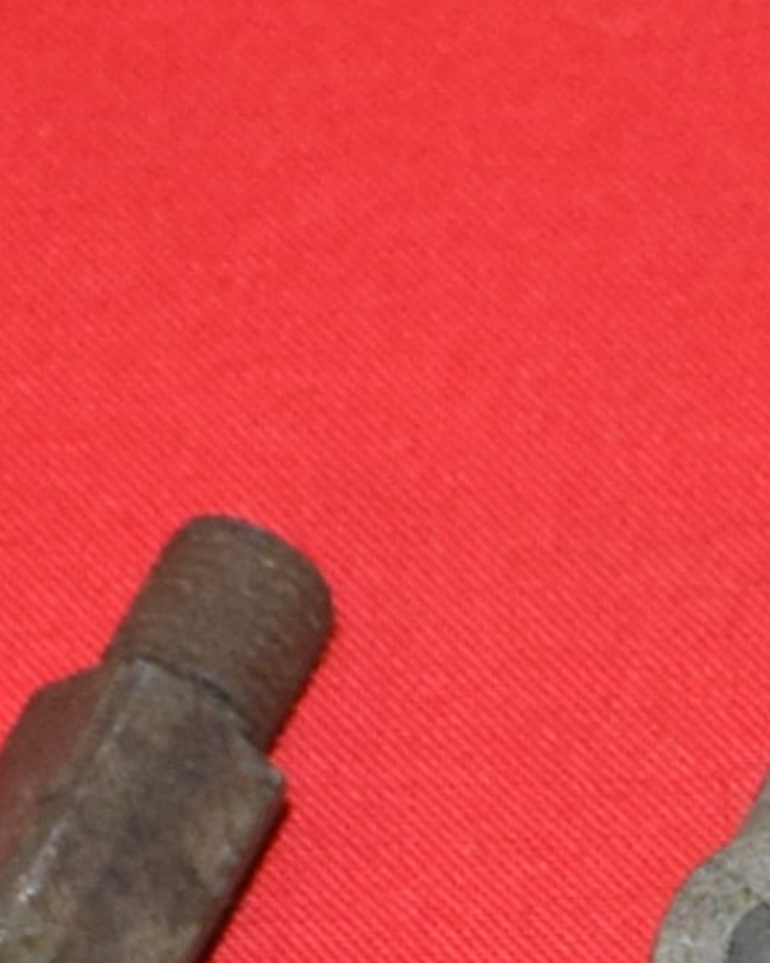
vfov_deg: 6.6
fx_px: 8204
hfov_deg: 5.2
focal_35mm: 288
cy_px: 1486
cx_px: 1691
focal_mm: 20
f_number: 5
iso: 1250
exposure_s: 1/200
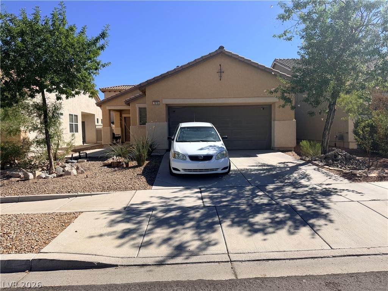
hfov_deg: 71.6
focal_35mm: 24
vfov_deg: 56.8
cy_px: 146
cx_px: 194
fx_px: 269
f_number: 1.78
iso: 80
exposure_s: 1/5714
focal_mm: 6.76
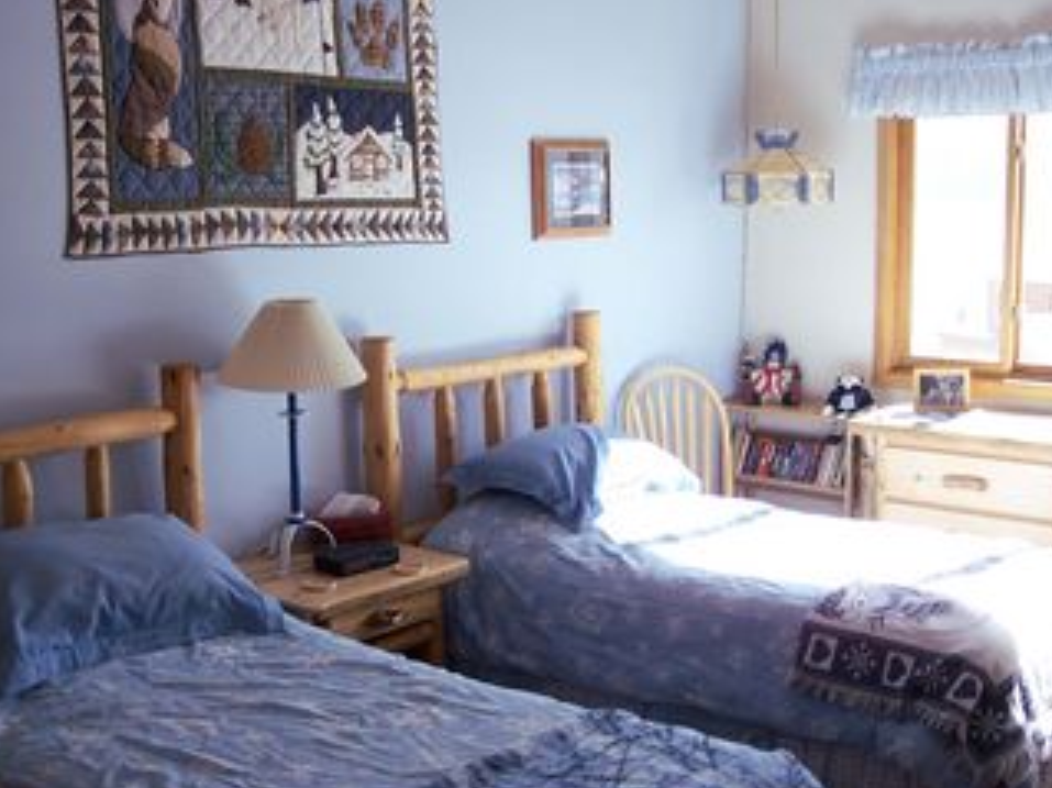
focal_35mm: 45
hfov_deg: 42.1
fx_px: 1367
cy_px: 392
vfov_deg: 32.2
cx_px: 521
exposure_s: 1/60
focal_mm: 8
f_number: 3.4
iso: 100
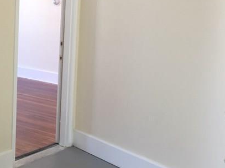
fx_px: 474
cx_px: -54
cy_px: 63
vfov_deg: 20.1
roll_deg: -1.0
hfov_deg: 24.0
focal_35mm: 73
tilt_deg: -8.8
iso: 32
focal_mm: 4.15
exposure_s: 1/60
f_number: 2.2
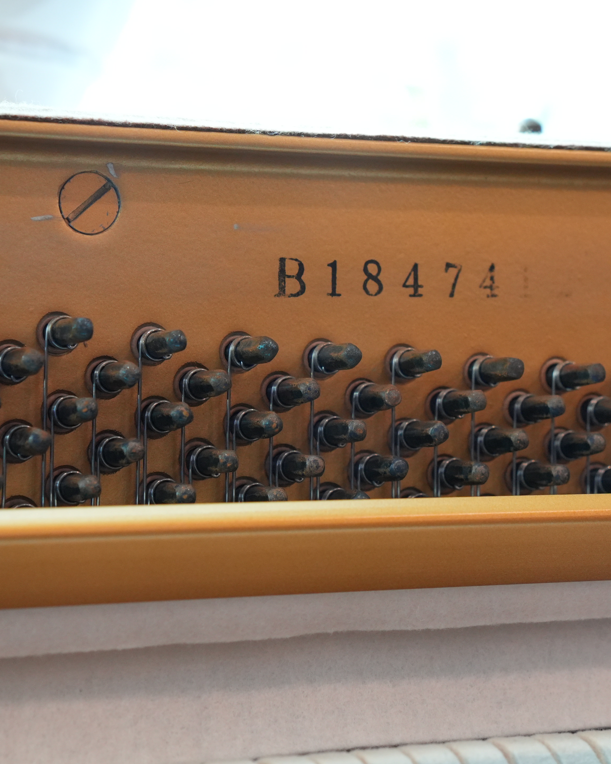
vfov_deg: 20.9
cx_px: 353
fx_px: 2073
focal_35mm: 92
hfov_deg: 16.8
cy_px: 385
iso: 1600
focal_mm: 43
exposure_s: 1/160
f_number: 4
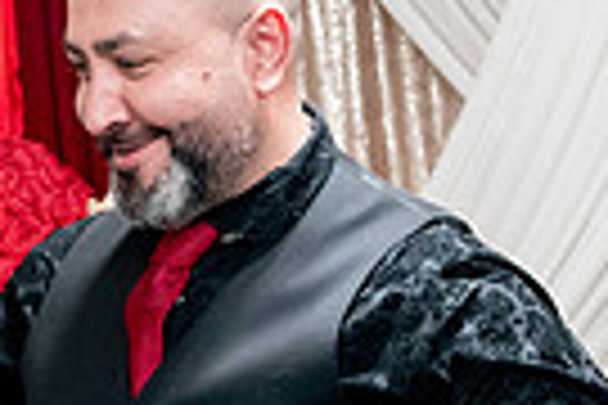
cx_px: -88
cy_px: 389
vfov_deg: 10.6
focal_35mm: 129
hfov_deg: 15.4
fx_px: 2178
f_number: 4
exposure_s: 1/160
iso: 6400
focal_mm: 28
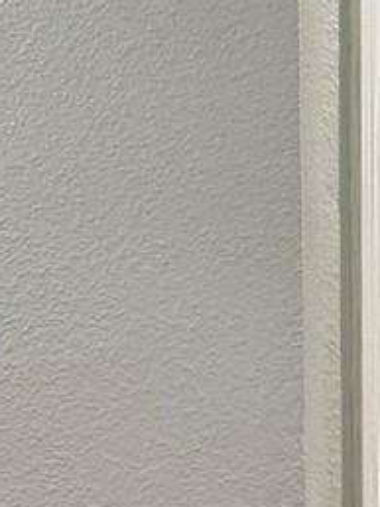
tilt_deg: -2.5
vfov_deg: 17.9
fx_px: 1272
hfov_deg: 17.0
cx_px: 171
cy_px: 913
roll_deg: +0.6
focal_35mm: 87
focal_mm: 2.22
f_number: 2.2
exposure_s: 1/60
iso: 250
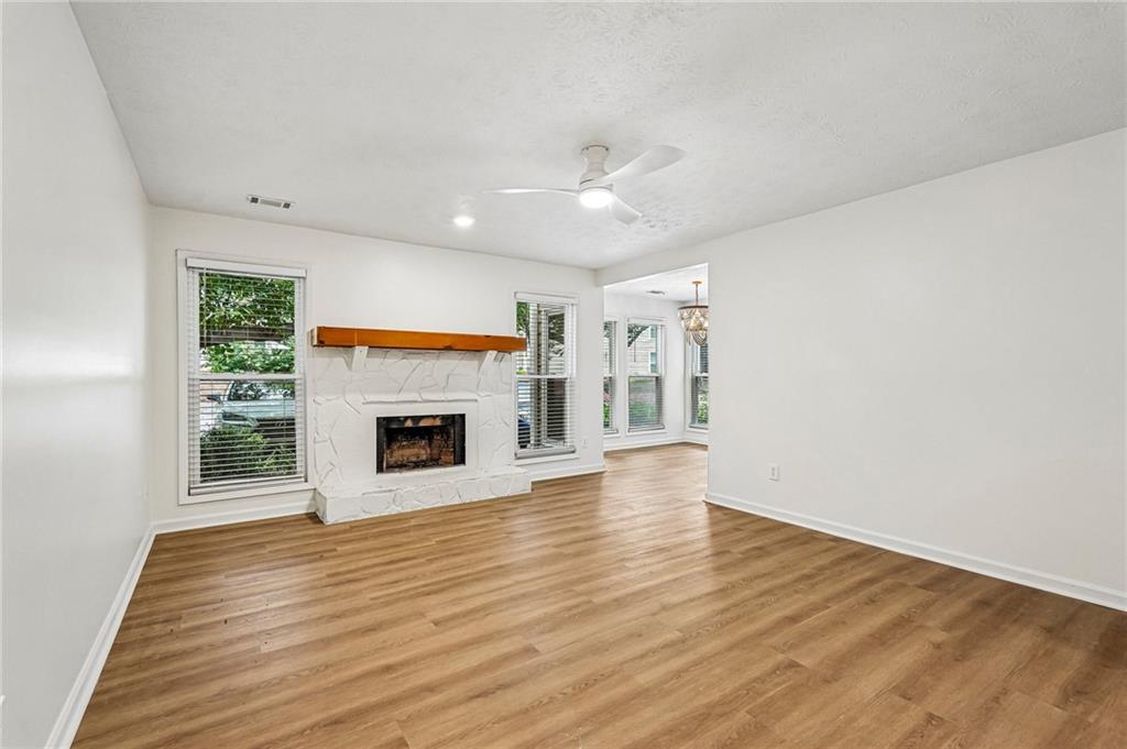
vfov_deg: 72.0
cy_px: 374
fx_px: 516
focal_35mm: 16
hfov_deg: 95.0
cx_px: 564
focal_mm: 16.5
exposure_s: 1/25
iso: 800
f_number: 8
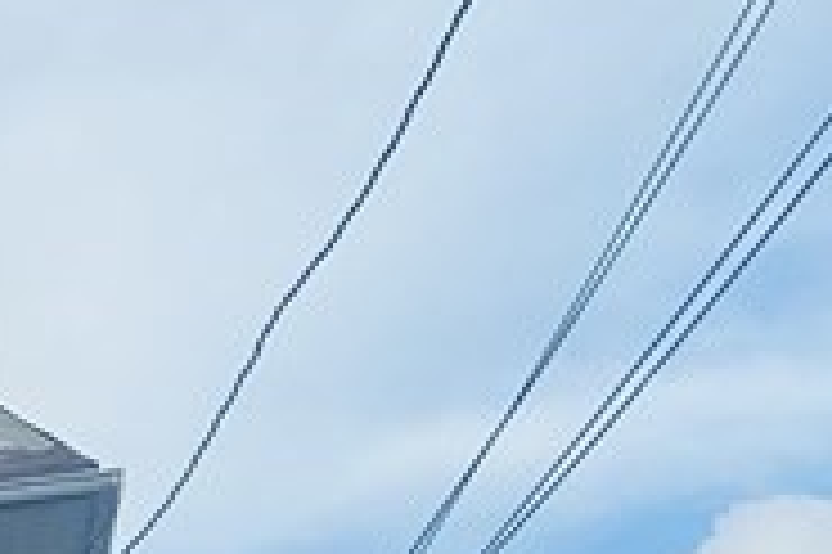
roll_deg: +1.9
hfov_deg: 12.2
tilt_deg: +14.1
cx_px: -1106
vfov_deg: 9.7
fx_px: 3186
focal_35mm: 138
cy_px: 748
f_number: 1.78
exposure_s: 1/3247
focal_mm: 6.86
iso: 80
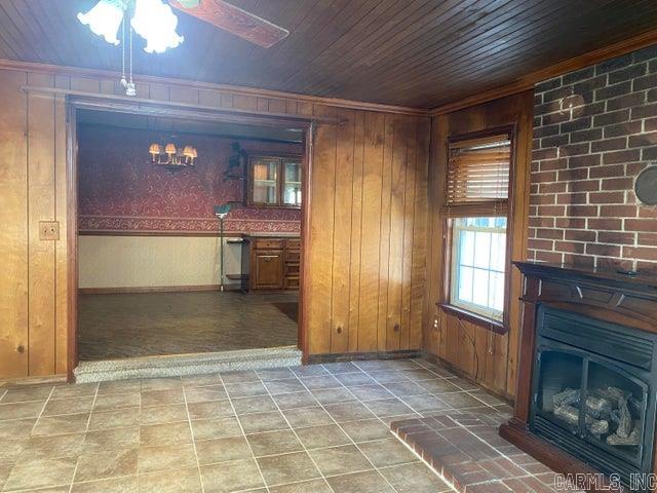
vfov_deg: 53.1
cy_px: 246
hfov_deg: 67.3
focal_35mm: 26
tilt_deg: -4.2
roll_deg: -1.2
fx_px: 493
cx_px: 328
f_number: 1.8
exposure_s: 1/60
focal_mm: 4.25
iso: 320
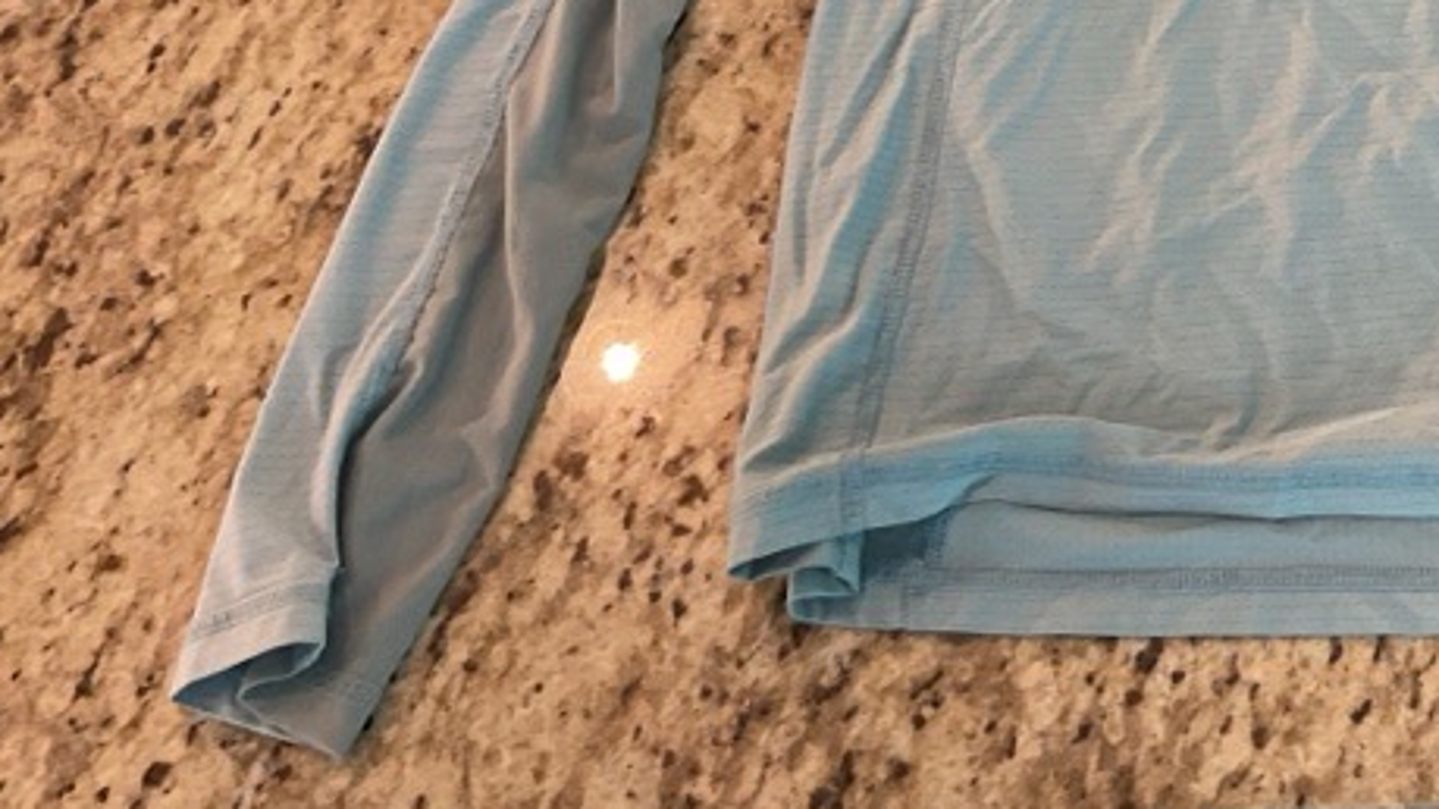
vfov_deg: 18.2
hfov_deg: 31.8
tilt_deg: -54.8
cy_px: -215
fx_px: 2365
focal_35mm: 62
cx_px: 1367
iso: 160
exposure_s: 1/60
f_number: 1.8
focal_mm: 3
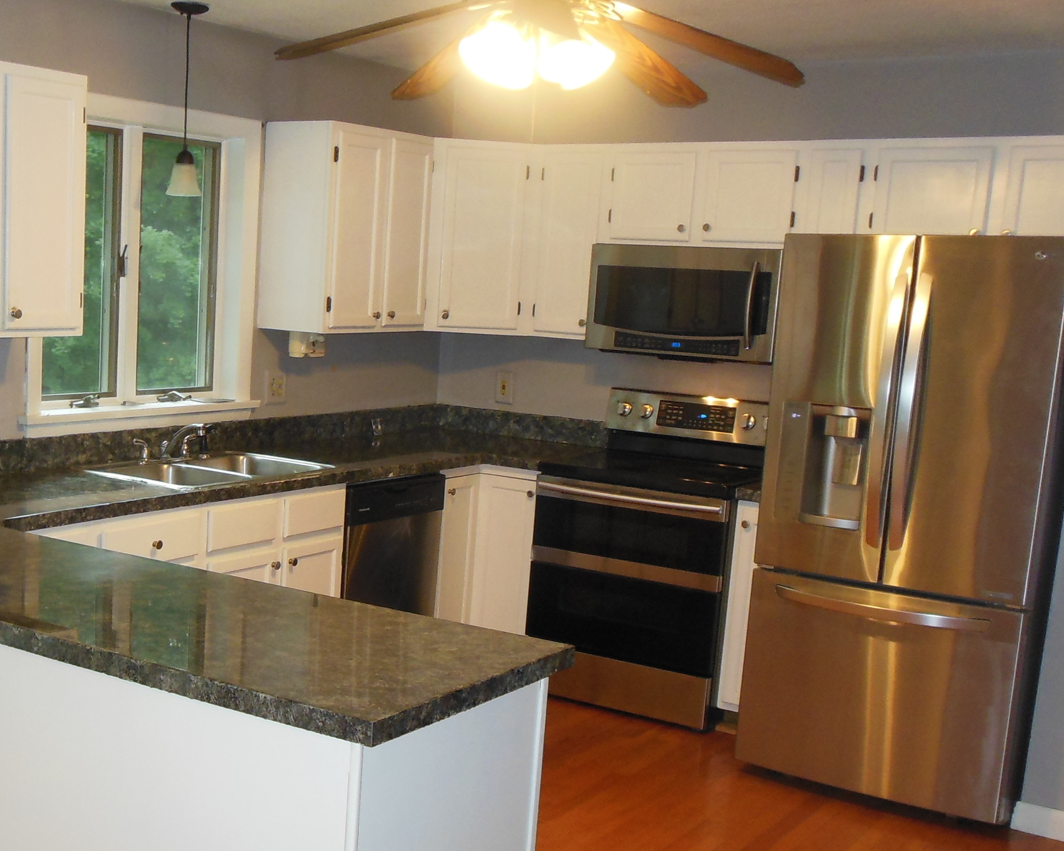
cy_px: 547
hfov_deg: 41.0
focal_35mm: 44
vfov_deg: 33.9
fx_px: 1385
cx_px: 287
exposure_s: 1/25
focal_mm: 4.5
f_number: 3.2
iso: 320
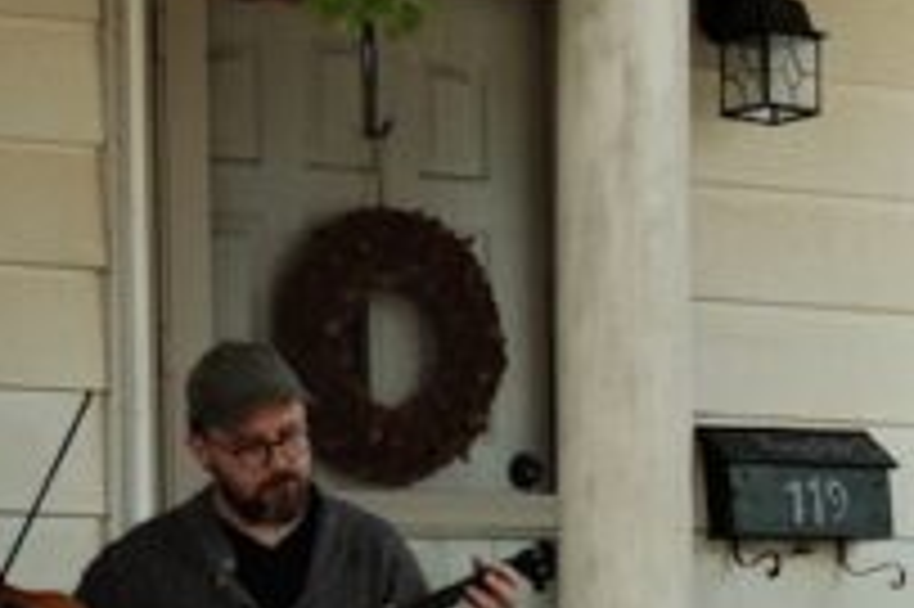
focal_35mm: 268
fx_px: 6799
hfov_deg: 7.7
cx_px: 275
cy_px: 543
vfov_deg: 5.1
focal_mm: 35
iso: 250
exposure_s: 1/2000
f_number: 1.4
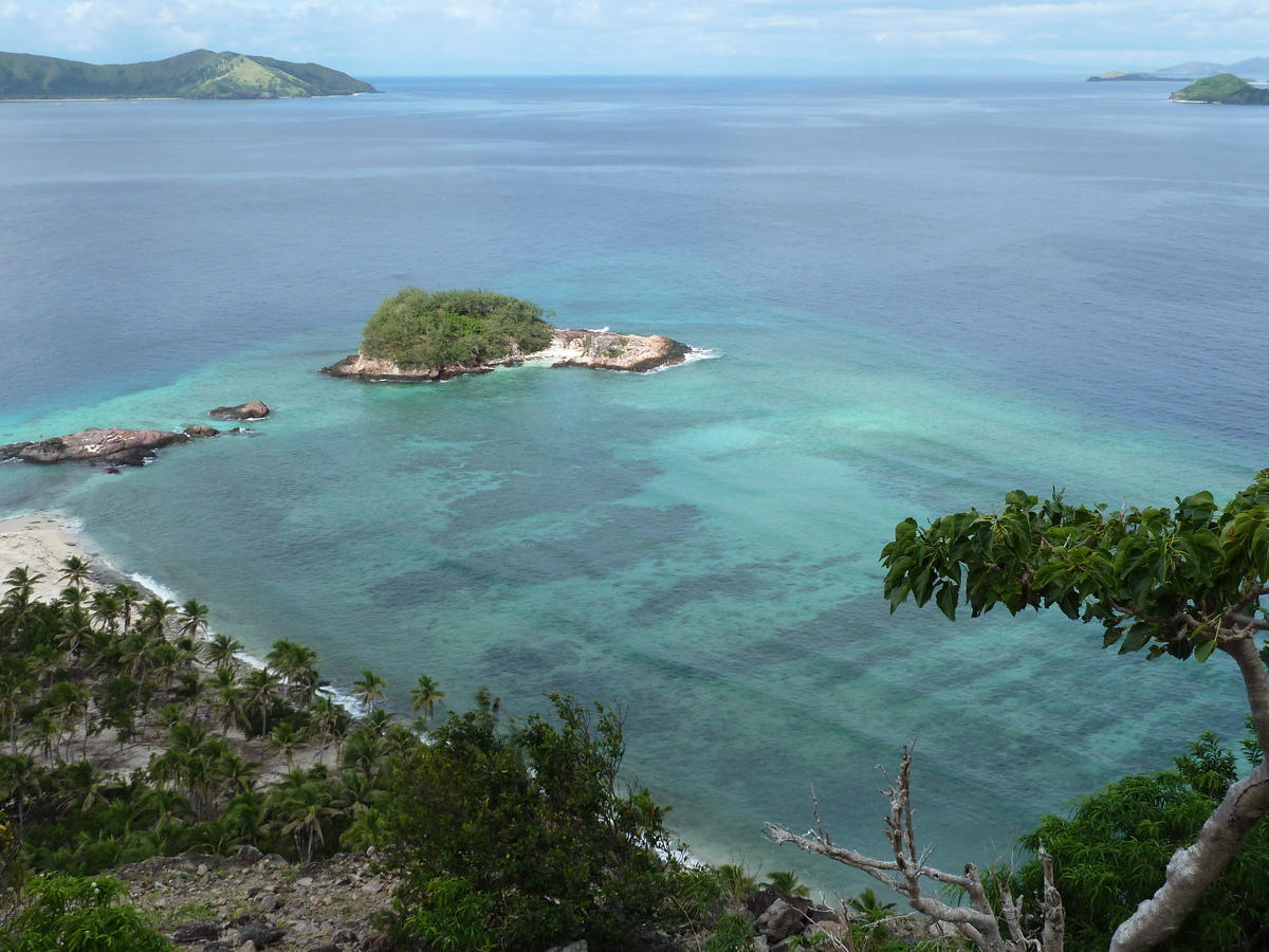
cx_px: 634
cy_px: 476
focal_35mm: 42
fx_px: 1540
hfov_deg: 44.8
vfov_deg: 34.3
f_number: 4
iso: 80
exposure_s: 1/400
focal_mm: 6.9
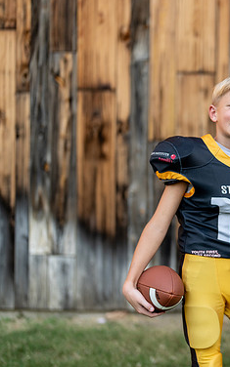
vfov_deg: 23.8
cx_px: 293
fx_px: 873
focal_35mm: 87
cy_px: 188
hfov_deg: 14.4
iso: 100
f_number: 1.2
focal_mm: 50
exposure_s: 1/1600
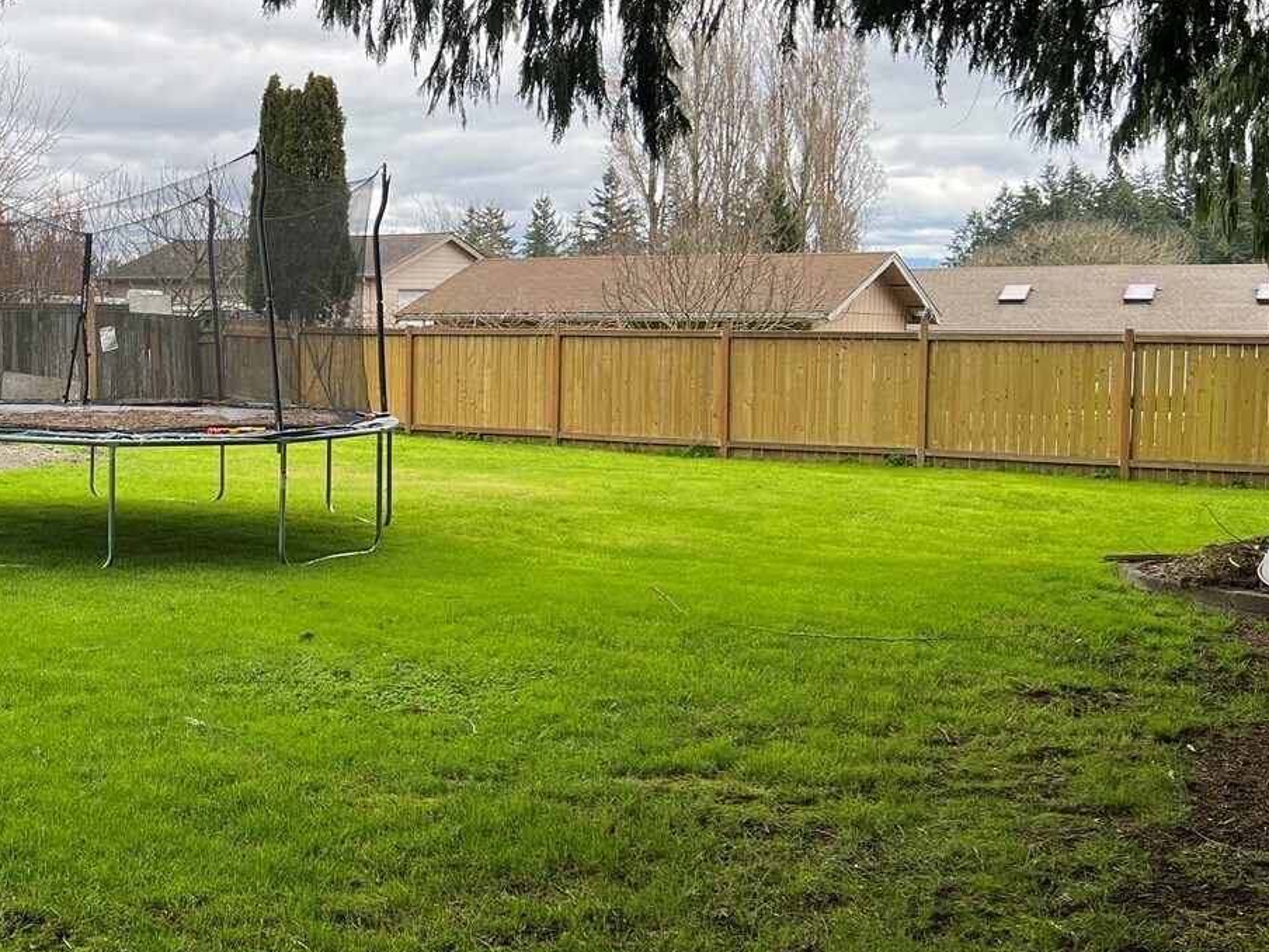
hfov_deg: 39.3
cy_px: 411
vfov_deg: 31.5
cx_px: 219
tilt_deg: -5.1
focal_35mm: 46
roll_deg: +0.6
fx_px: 1686
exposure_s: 1/949
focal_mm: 5.7
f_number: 1.5
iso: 50
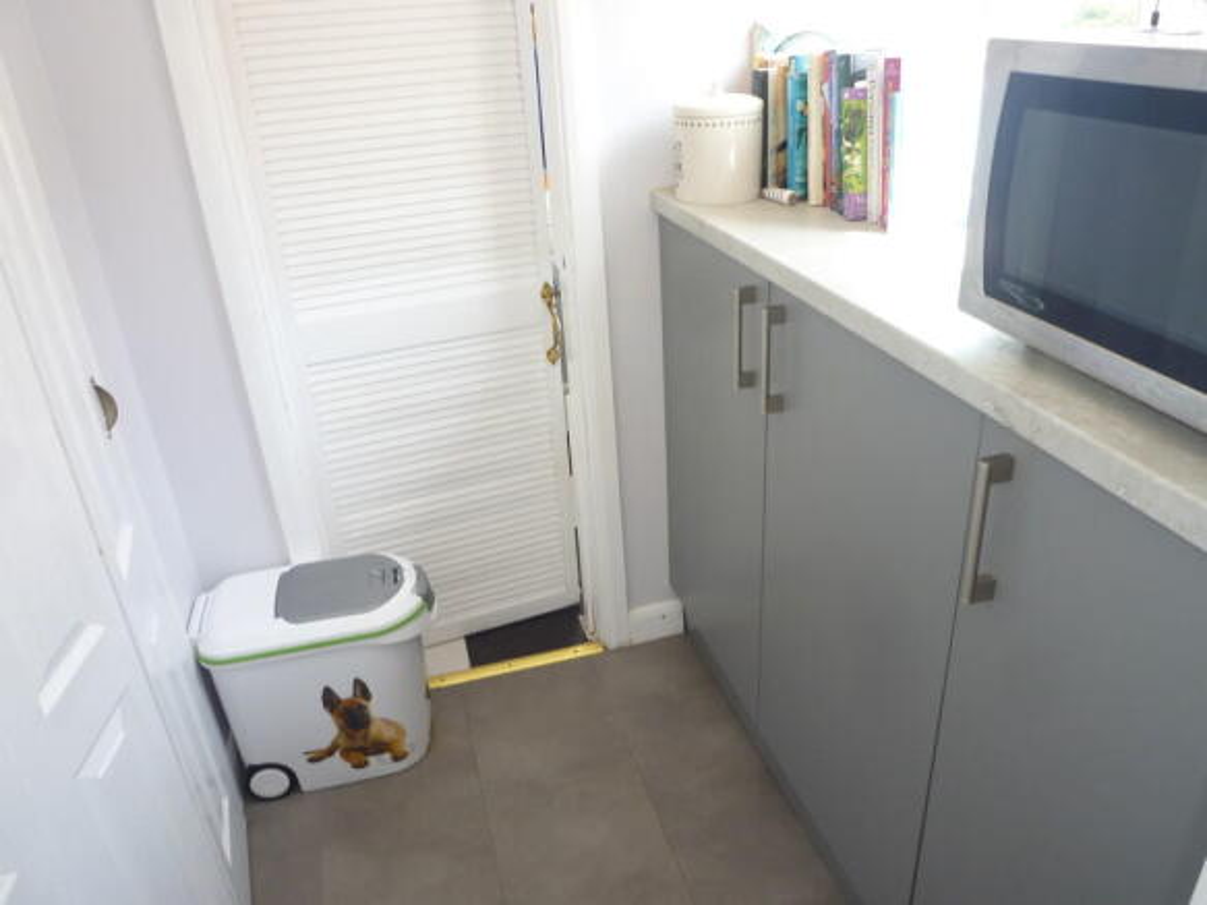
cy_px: 452
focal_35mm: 25
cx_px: 604
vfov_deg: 54.9
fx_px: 872
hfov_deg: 69.4
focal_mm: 4.5
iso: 100
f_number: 2.8
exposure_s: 1/50
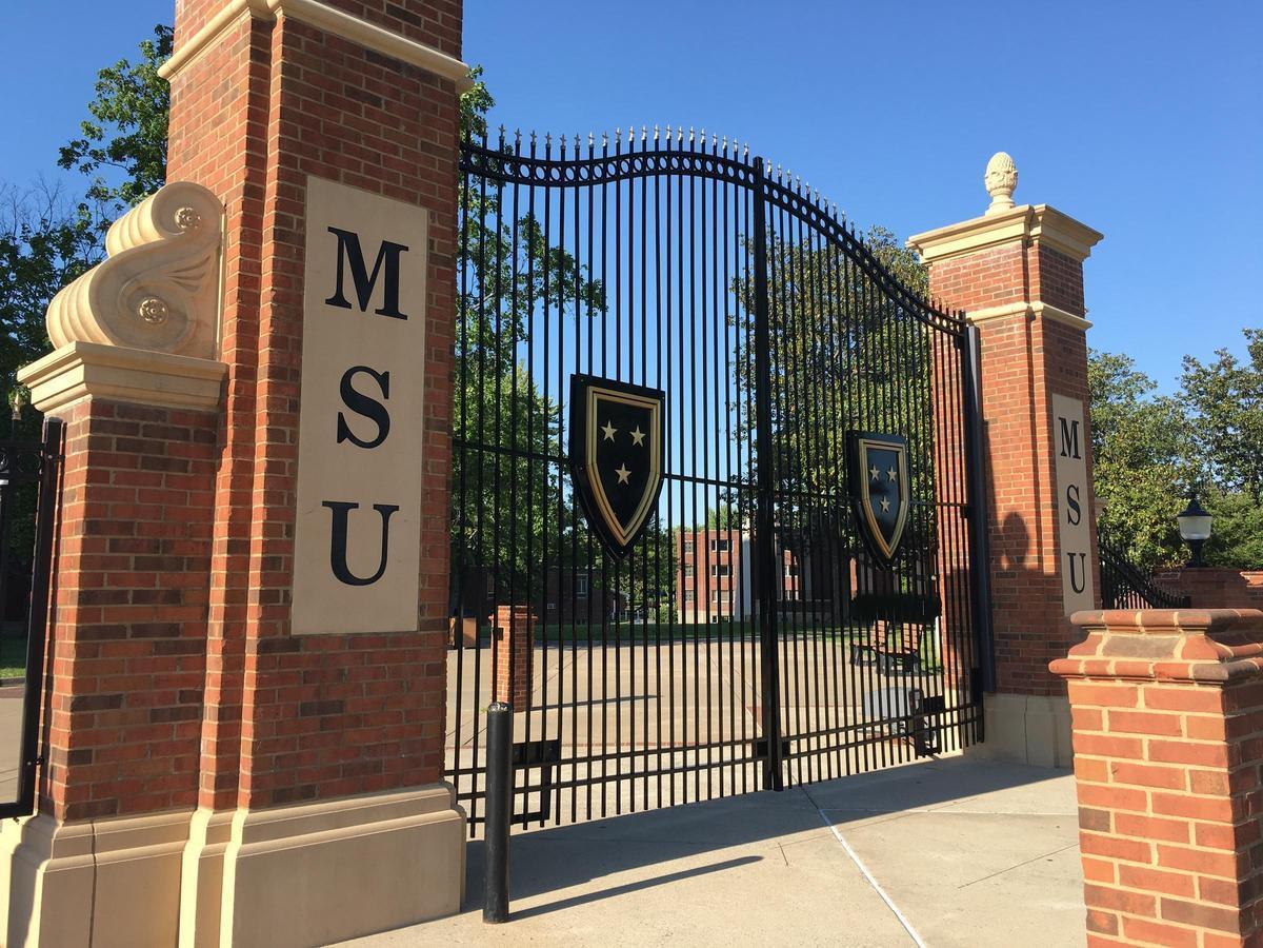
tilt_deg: +7.9
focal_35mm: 29
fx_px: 1058
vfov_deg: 48.2
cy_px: 474
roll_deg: +1.3
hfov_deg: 61.7
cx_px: 632
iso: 25
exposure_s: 1/732
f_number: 2.2
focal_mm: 4.15
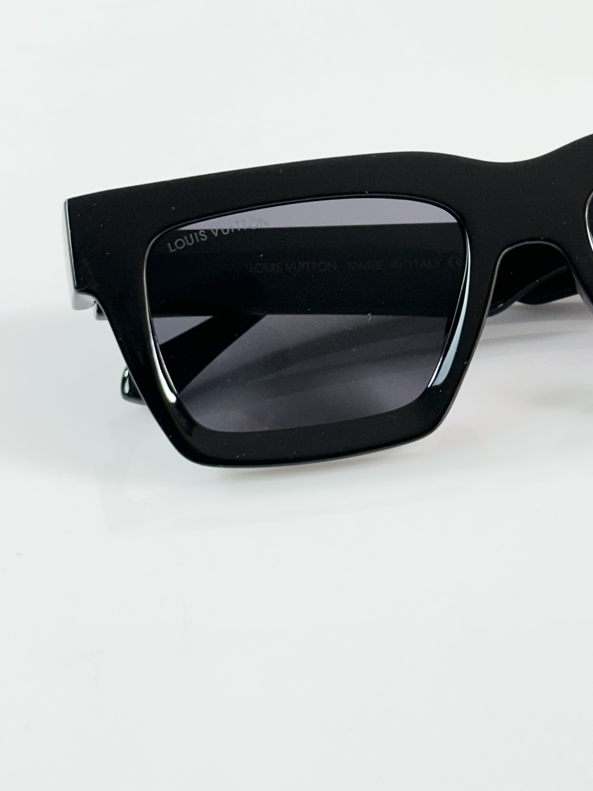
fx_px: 2079
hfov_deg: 16.1
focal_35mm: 91
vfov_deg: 21.5
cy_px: 295
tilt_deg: -35.3
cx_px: 489
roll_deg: +0.0
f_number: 1.78
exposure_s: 1/100
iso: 80
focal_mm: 6.86
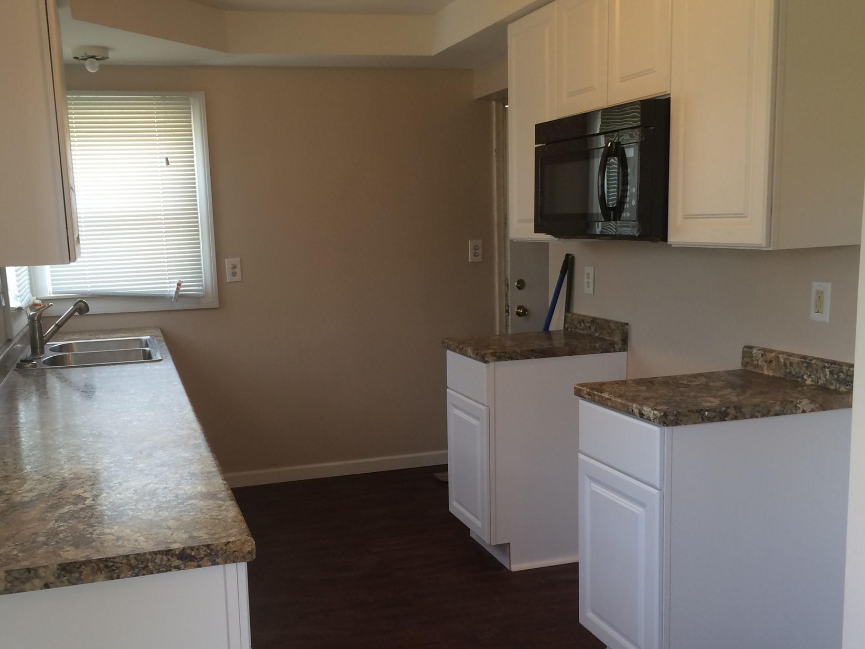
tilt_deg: -8.9
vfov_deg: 39.5
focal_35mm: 36
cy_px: 378
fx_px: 899
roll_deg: +3.4
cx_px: 376
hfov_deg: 51.2
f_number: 2.2
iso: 40
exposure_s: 1/30
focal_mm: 4.15
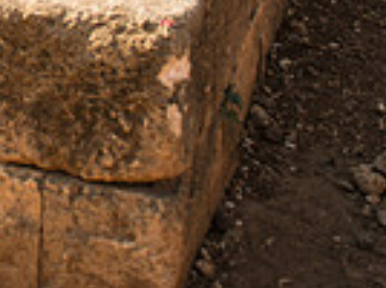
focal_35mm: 100
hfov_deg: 17.3
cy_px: -235
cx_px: -230
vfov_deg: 13.2
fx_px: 1113
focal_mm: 24
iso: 100
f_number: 2.8
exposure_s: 1/640
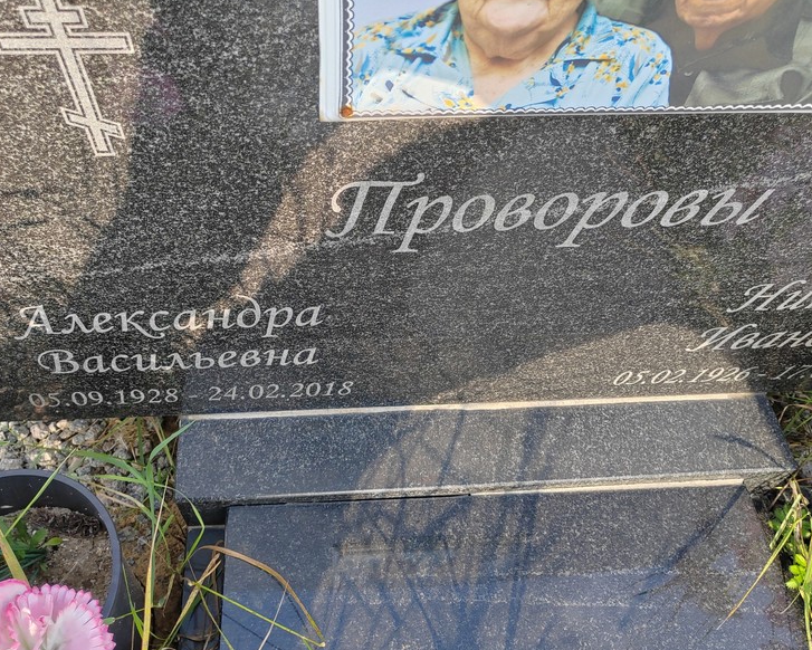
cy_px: 331
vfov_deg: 50.0
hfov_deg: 60.3
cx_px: 366
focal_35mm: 29
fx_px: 697
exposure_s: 1/370
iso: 100
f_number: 1.9
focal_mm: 5.52
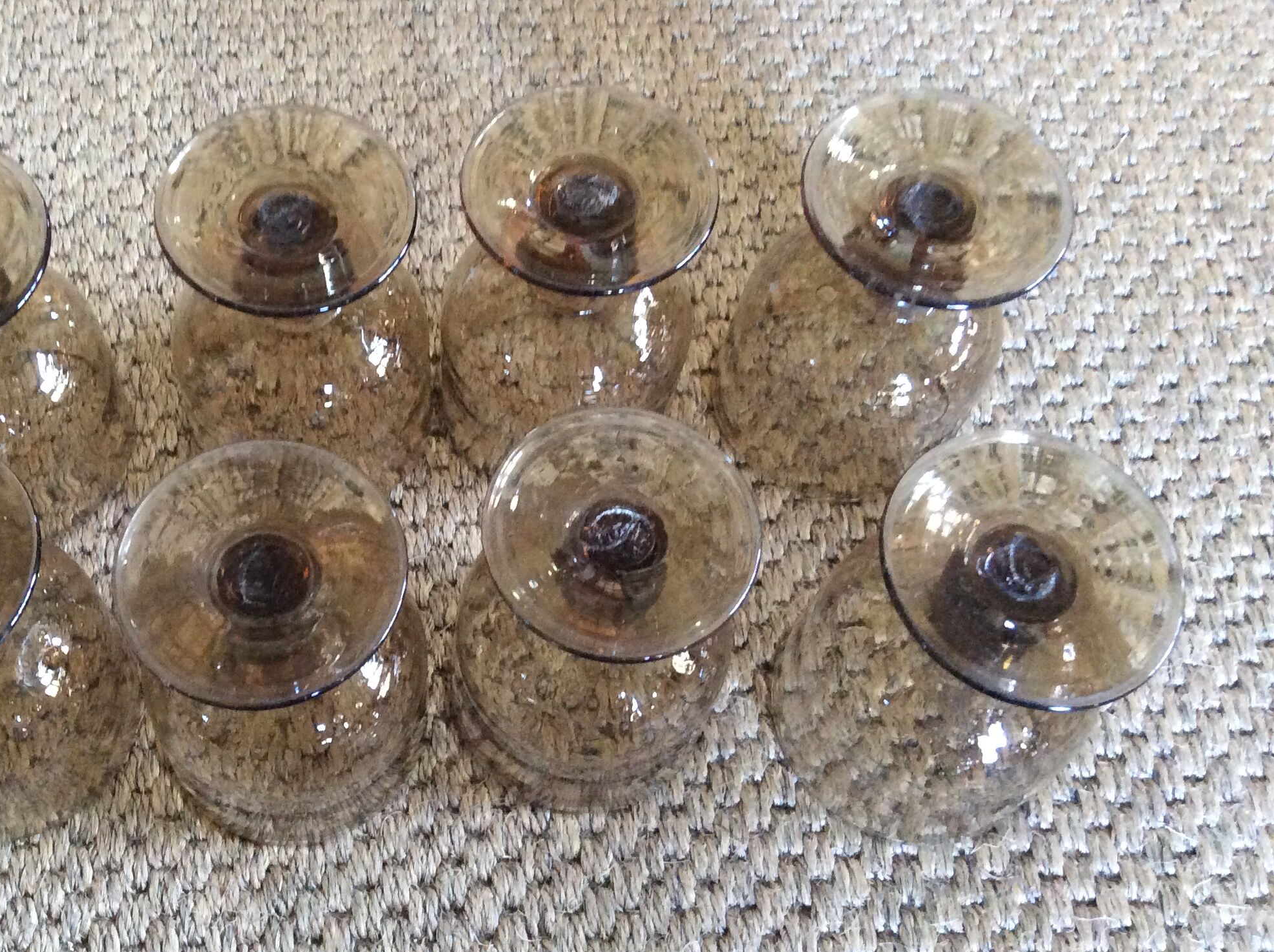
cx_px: 439
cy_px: 454
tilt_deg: -63.5
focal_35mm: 42
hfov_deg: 44.3
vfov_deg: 34.3
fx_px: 1543
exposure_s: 1/17
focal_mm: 3.3
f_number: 2.4
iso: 250
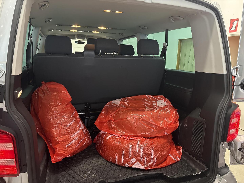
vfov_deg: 53.1
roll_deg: -1.0
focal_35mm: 26
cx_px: 122
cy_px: 92
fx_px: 183
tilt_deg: -11.7
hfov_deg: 67.3
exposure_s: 1/50
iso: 500
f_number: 1.6
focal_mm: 5.96
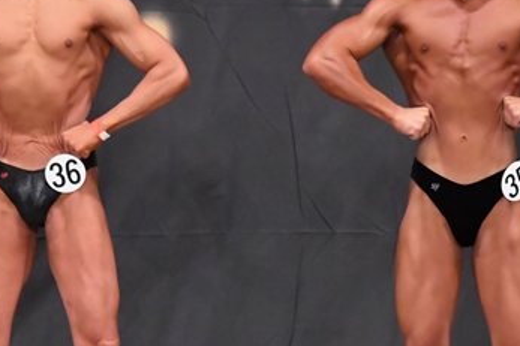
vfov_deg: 2.7
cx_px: 223
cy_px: 208
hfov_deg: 4.1
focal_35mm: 502
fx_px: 7247
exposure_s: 1/400
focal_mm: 150
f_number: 5.6
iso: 6400
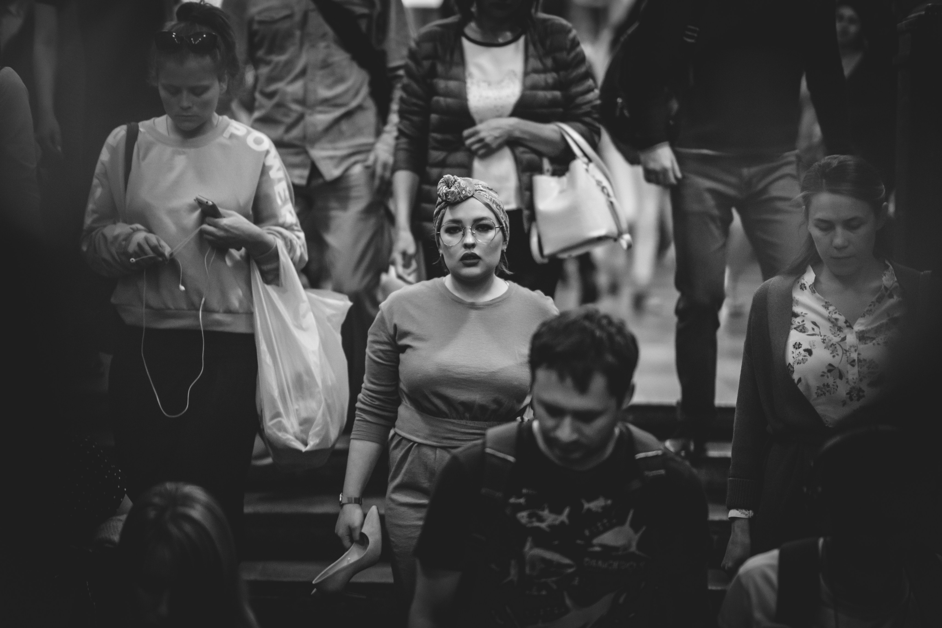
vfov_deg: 14.6
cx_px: 433
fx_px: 2459
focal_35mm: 94
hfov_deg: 21.7
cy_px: 302
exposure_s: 1/250
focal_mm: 85
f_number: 1.4
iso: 2000
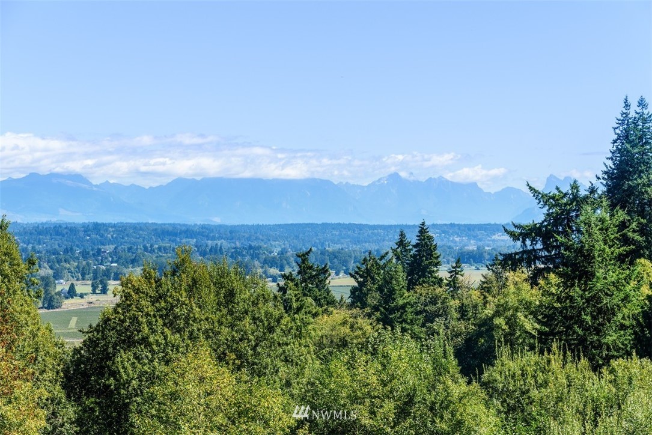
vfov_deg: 9.8
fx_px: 2536
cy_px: 218
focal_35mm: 140
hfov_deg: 14.6
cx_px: 326
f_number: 8
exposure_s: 1/500
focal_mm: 140
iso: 200
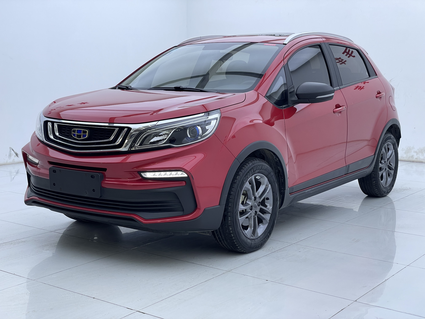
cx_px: 212
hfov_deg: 36.8
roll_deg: -0.7
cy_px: 160
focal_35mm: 52
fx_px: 638
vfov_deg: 28.0
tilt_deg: -7.5
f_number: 2
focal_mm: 6
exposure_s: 1/119
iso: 25
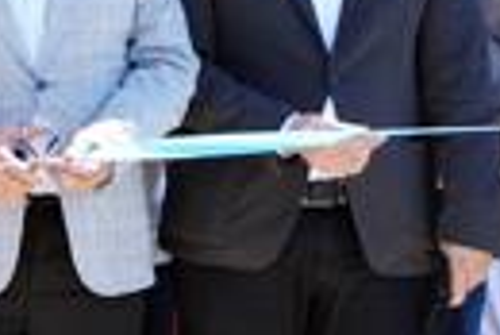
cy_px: 54
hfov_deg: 11.1
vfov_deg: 8.5
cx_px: -633
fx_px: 2239
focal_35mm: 161
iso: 500
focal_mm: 34
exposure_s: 1/2000
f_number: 3.2
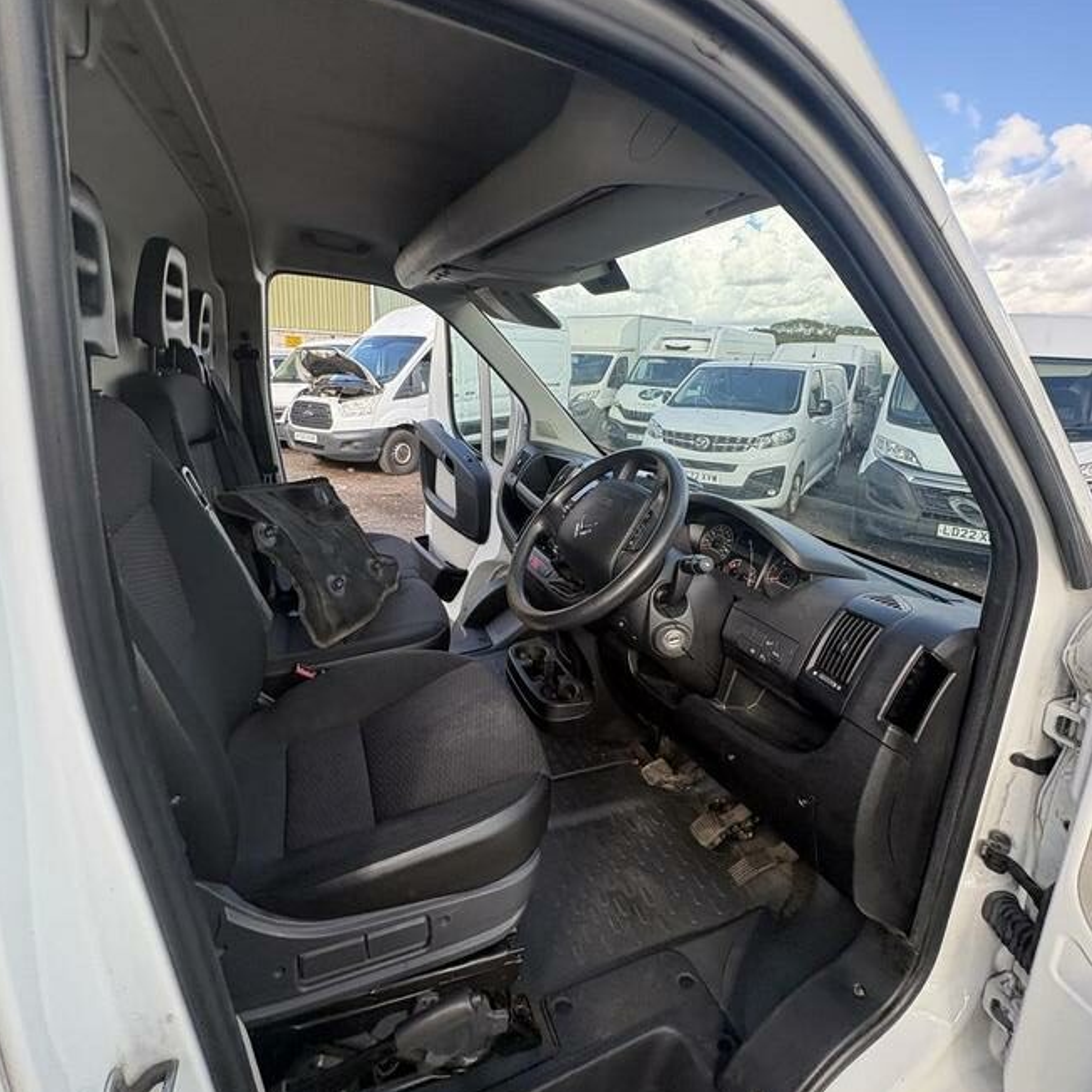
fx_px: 607
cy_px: 499
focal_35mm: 17
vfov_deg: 83.8
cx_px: 531
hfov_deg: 83.9
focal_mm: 2.22
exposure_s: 1/256
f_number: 2.2
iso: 50
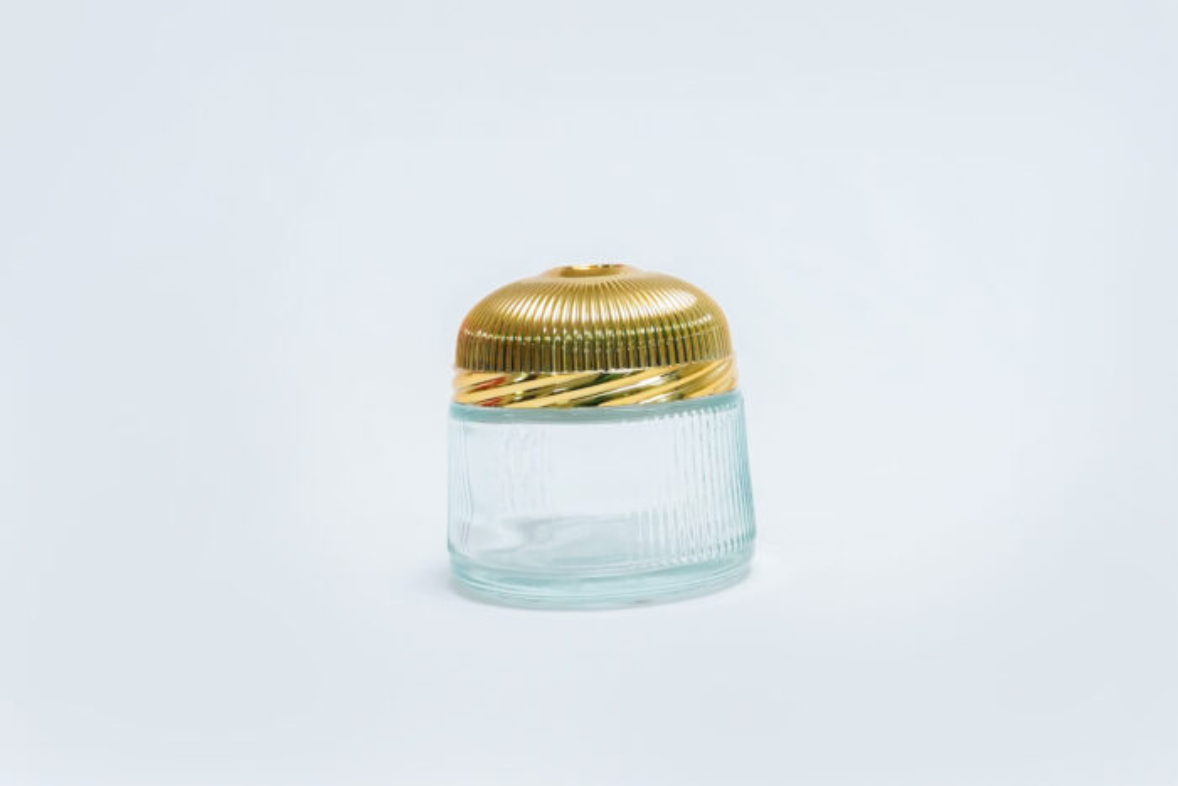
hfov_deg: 33.4
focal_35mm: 60
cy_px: 393
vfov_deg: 22.6
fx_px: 1964
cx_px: 589
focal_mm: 40
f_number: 10
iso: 2500
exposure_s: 1/125
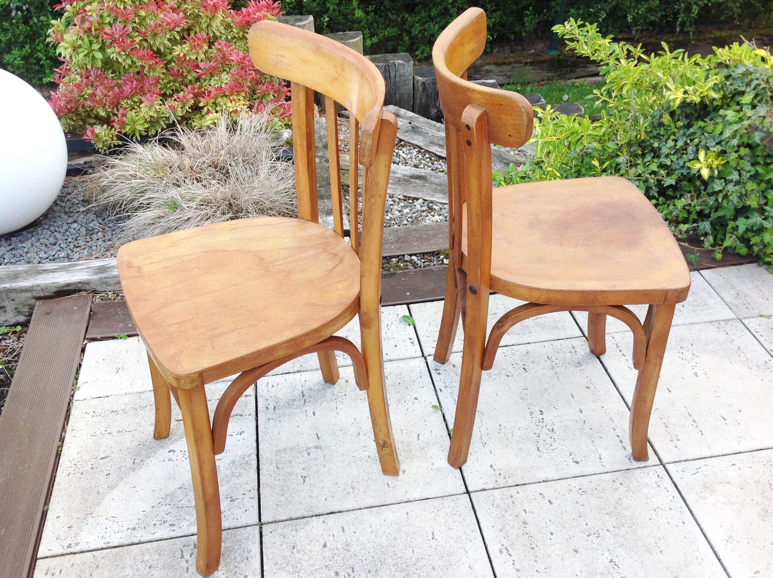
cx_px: 386
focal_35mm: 35
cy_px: 289
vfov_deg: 40.6
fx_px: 780
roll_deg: +1.4
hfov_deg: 52.7
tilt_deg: -37.7
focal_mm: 4.28
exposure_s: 1/159
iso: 50
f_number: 2.4
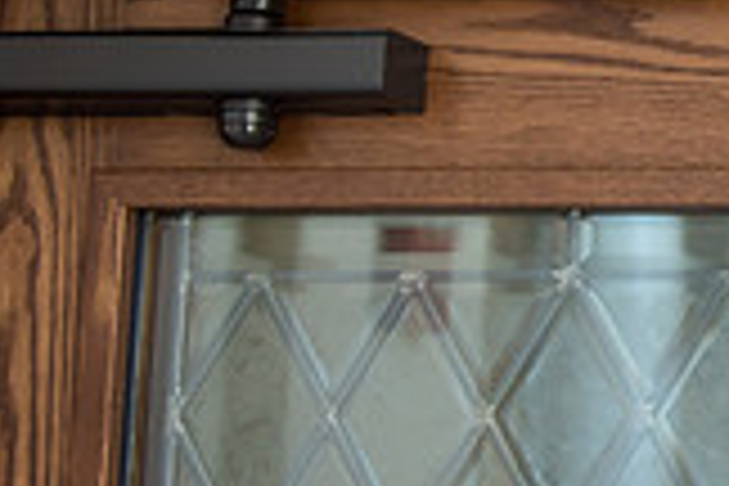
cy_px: 276
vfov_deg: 15.4
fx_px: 1802
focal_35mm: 89
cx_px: 1322
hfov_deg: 18.0
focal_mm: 24
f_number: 2.8
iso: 400
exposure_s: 1/200
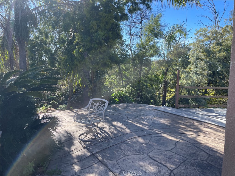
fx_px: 177
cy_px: 88
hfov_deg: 67.3
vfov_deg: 53.1
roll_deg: -0.6
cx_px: 118
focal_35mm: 26
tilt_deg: -6.1
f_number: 1.6
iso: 32
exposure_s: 1/895
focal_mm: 4.2
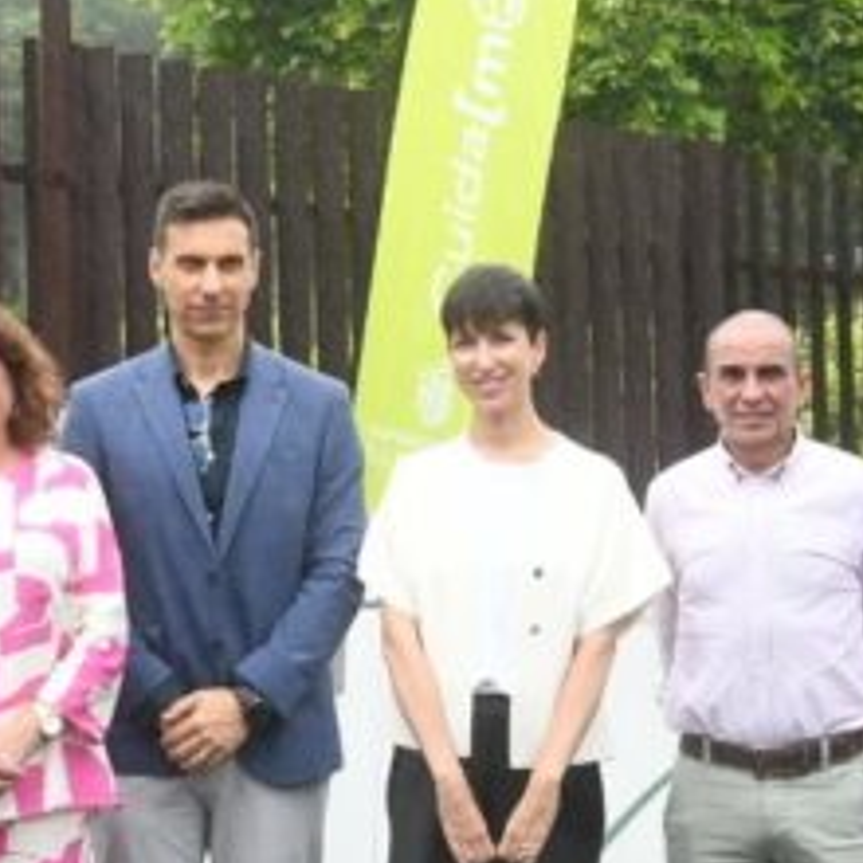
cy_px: 592
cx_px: 333
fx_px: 2764
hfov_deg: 17.7
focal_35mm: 98
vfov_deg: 17.7
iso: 320
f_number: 7.1
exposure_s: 1/160
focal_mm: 22
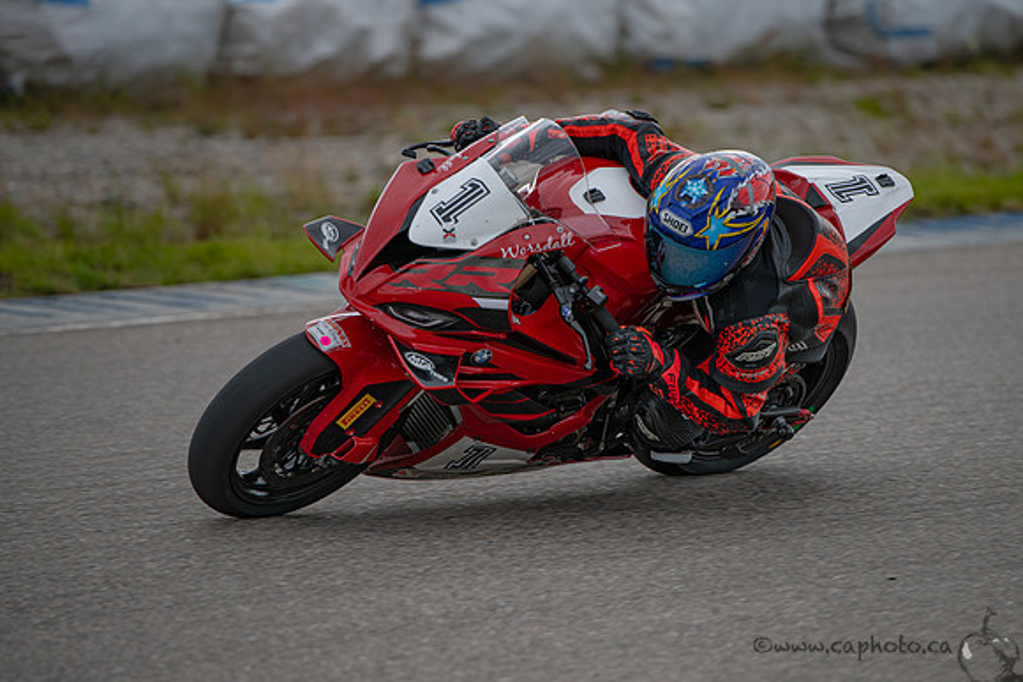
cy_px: 341
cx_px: 583
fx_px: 6322
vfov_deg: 6.2
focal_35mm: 222
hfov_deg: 9.3
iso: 125
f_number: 2.8
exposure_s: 1/1600
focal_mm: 195
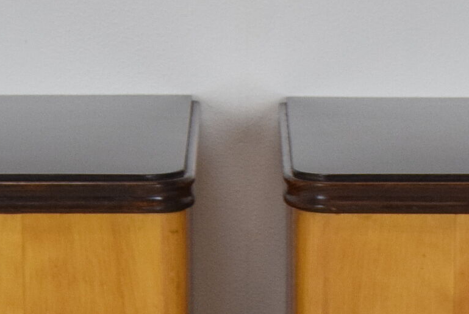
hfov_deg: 8.4
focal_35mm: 245
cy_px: 517
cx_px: 230
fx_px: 3194
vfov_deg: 5.5
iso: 1600
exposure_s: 1/100
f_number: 13
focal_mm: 42
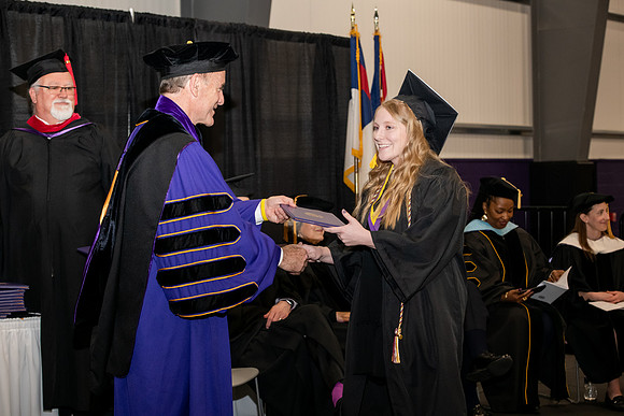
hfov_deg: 28.8
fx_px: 1214
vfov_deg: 19.5
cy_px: 208
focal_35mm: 70
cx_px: 312
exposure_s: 1/200
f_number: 5.6
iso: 2000
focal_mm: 70
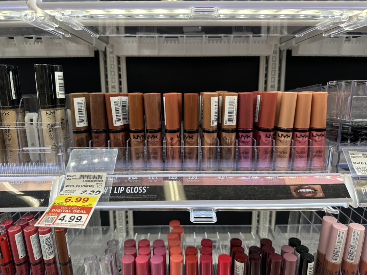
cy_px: 138
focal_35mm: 24
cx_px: 184
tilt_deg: -11.5
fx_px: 254
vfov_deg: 56.8
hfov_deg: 71.6
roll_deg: +0.0
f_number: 1.78
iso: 64
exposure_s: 1/127
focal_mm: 6.86
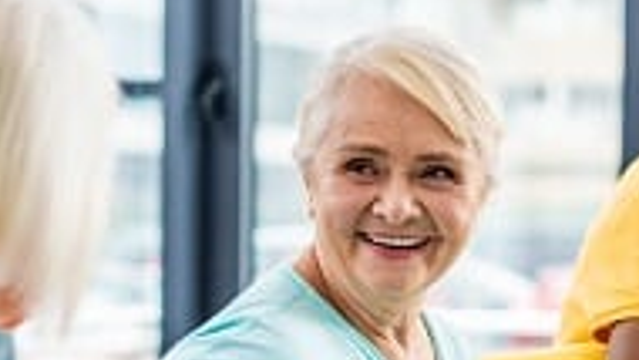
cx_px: 333
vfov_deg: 7.3
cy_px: 444
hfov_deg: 13.0
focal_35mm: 165
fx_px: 2797
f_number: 2.5
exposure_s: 1/200
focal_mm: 50
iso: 320
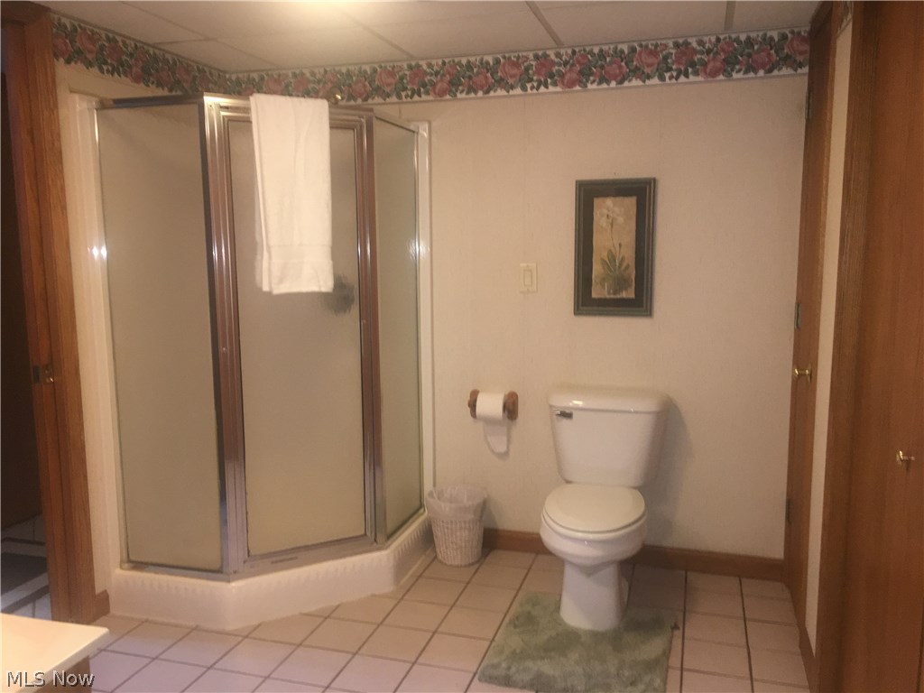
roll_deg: +0.1
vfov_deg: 48.2
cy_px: 346
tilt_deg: -7.5
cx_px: 462
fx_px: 774
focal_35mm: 29
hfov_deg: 61.7
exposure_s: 1/17
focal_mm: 4.15
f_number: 2.2
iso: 80
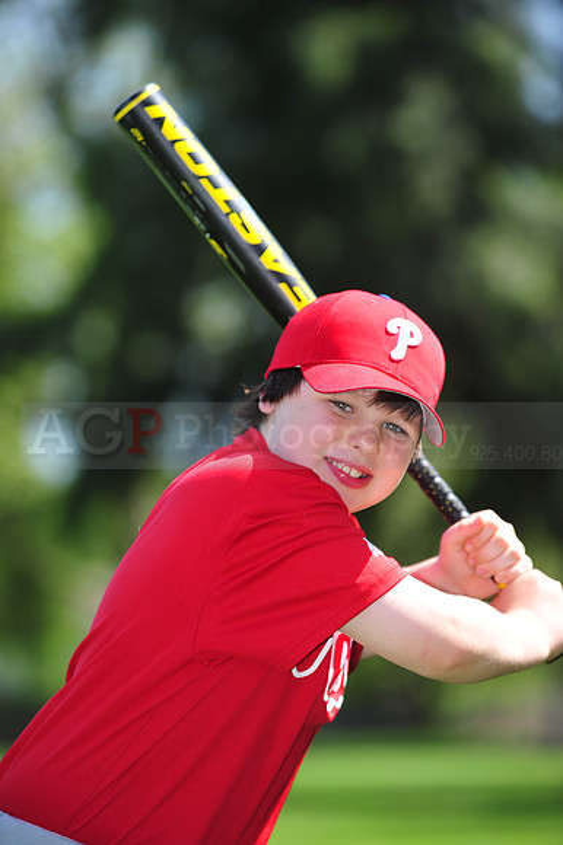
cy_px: 422
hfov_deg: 6.9
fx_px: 4697
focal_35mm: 200
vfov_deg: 10.3
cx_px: 282
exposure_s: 1/640
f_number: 4.5
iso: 200
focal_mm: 200
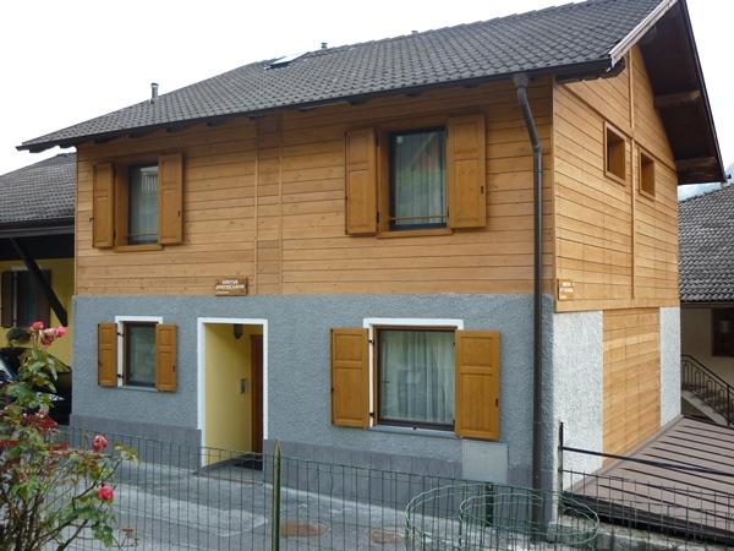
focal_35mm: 33
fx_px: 700
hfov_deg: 55.4
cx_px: 367
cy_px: 276
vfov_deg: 42.9
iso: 80
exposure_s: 1/200
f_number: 2.8
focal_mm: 5.5
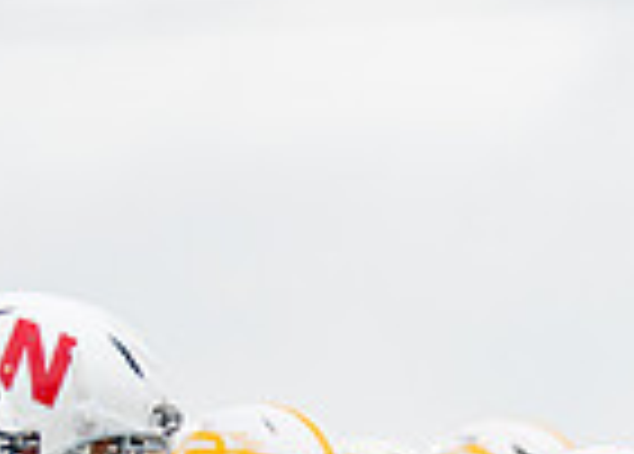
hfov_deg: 1.5
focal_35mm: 1325
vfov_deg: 1.1
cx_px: 955
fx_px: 23881
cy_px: 859
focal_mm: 200
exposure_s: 1/2000
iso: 500
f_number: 2.8
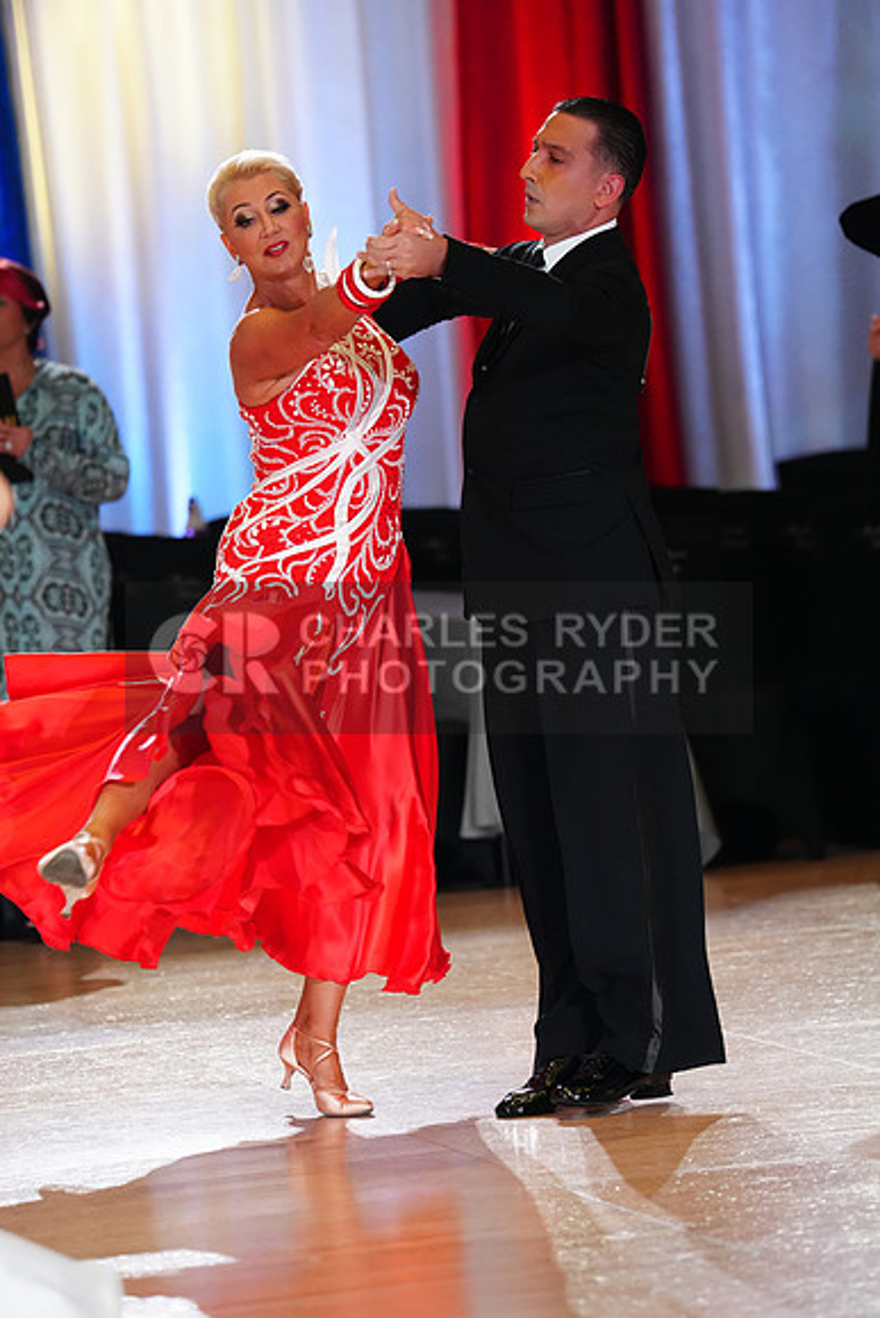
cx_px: 440
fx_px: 7328
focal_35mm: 200
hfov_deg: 6.9
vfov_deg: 10.3
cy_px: 659
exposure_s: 1/500
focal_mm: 200
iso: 3200
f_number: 3.5
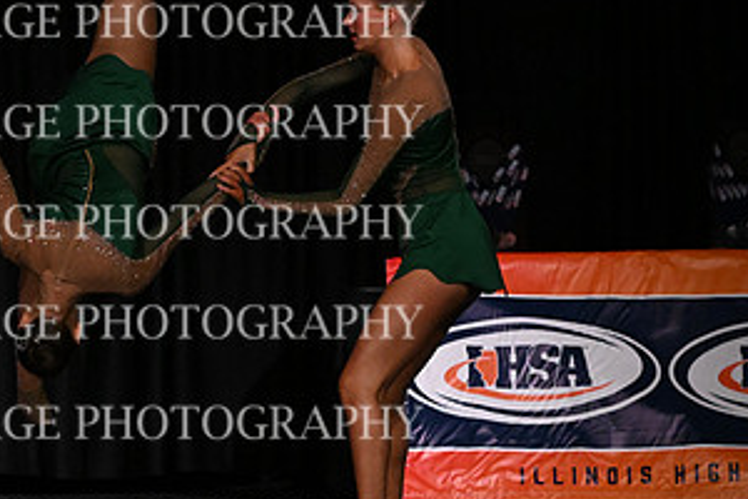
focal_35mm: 348
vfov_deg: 4.0
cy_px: 272
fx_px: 7230
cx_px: 62
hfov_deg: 5.9
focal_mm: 120
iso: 6400
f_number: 4
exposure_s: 1/1000
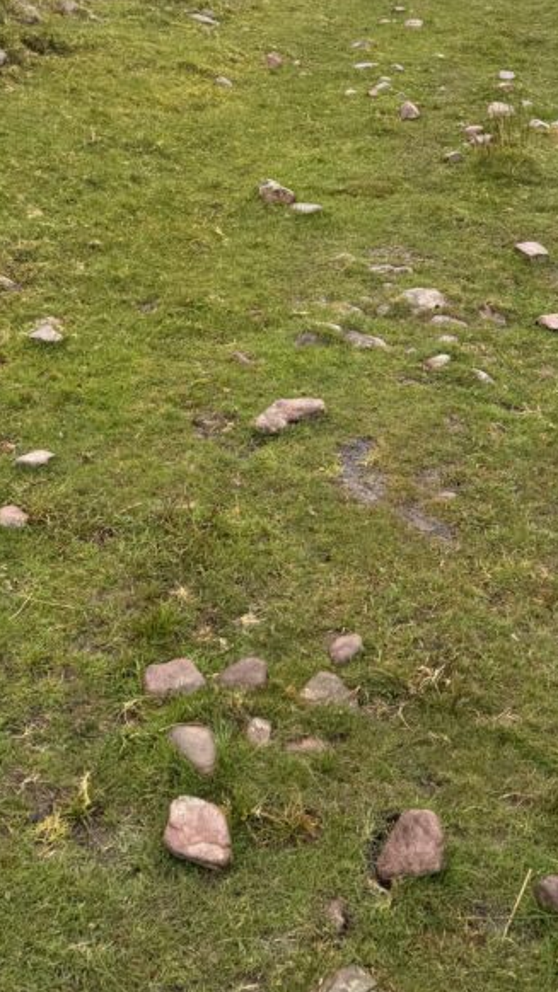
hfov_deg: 25.9
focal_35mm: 46
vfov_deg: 42.8
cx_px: 268
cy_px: 215
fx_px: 1211
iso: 80
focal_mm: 6.76
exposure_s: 1/539
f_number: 1.78
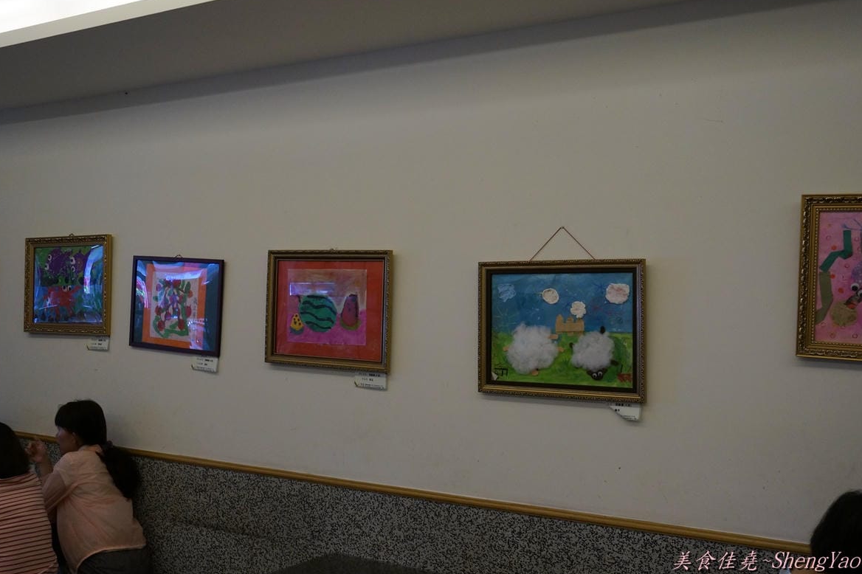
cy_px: 284
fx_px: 922
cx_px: 432
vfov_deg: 34.6
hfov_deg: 50.1
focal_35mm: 39
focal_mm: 25
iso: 1000
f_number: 4.5
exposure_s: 1/160
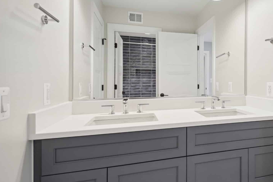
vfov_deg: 55.0
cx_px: 195
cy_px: 99
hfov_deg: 72.3
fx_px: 174
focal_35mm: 23
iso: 400
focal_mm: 16
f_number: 8
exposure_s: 1/13
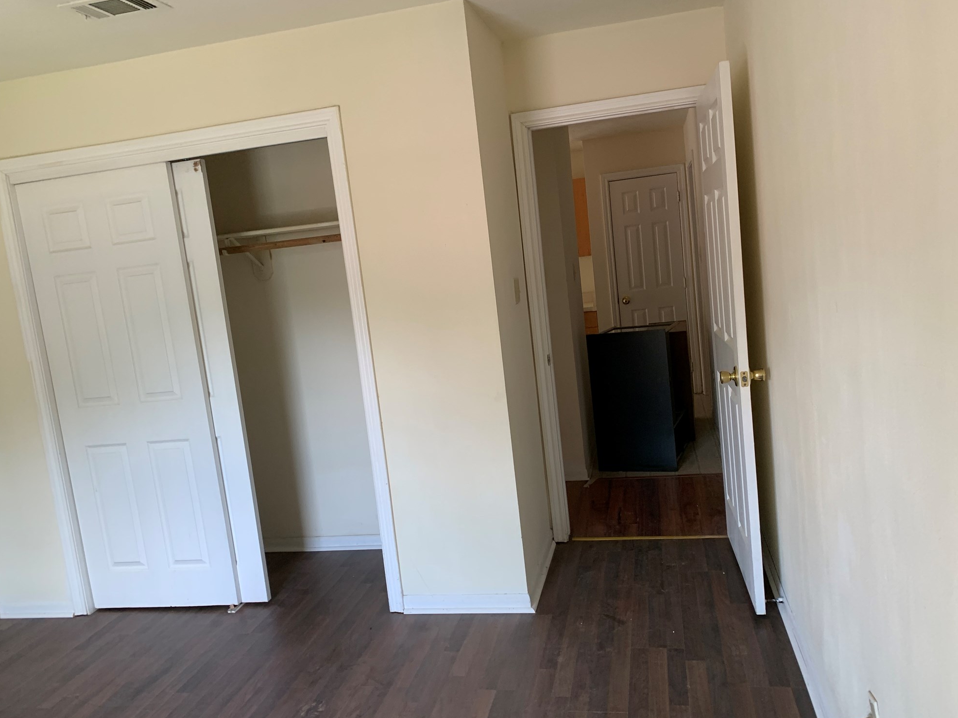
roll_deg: +6.0
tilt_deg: -8.2
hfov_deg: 65.3
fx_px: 747
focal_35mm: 27
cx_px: 496
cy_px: 364
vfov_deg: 51.4
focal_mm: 4.25
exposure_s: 1/101
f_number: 1.8
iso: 100
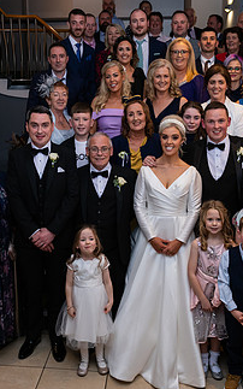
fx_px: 466
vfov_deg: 45.2
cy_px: 172
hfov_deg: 29.2
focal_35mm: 44
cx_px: 109
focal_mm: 24
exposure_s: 1/160
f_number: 3.5
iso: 640
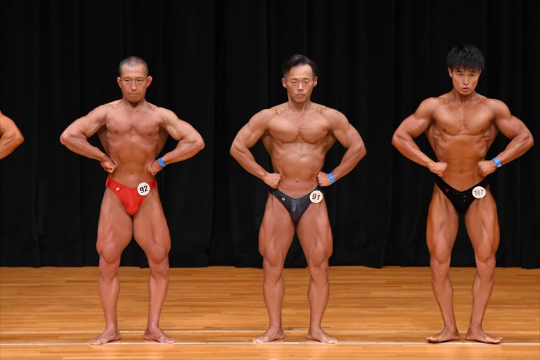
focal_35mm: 270
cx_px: 270
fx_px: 4048
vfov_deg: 5.1
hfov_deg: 7.6
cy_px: 180
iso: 3200
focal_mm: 180
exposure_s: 1/400
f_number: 5.6
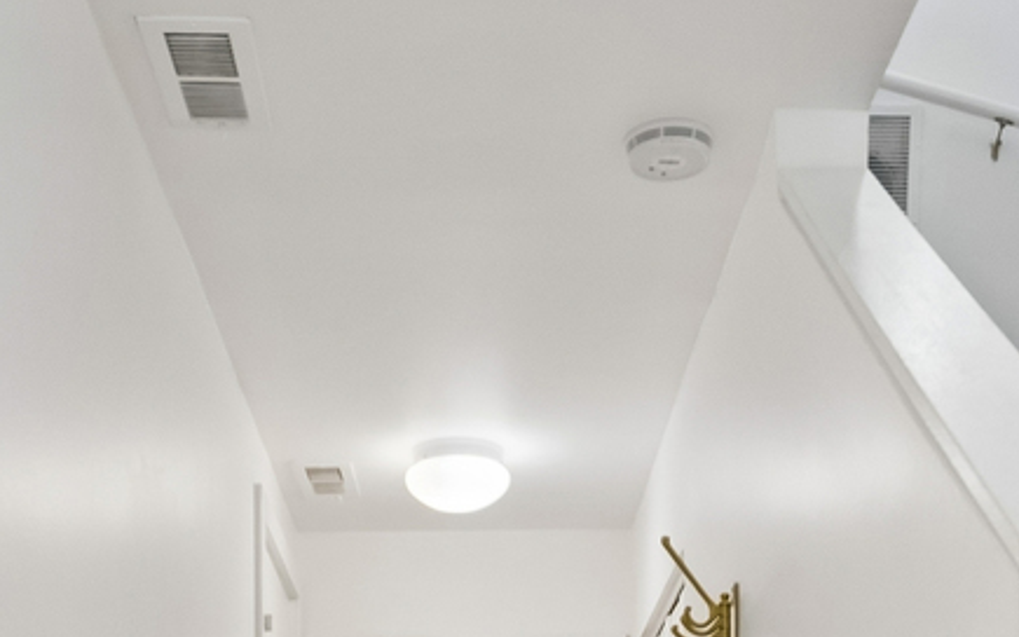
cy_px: 965
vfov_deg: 19.7
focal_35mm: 57
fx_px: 1583
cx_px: 642
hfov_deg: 35.5
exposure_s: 1/13
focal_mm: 10
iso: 400
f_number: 8
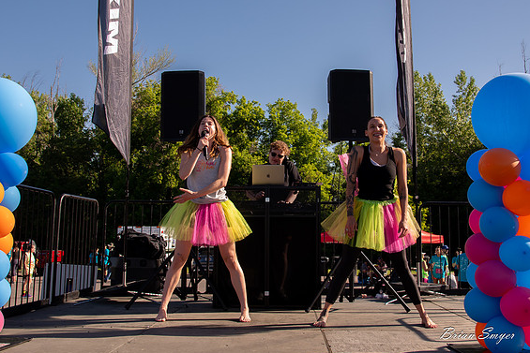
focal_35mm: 38
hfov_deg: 50.7
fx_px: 560
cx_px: 273
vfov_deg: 35.0
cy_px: 145
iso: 200
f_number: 8
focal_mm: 28
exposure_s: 1/250
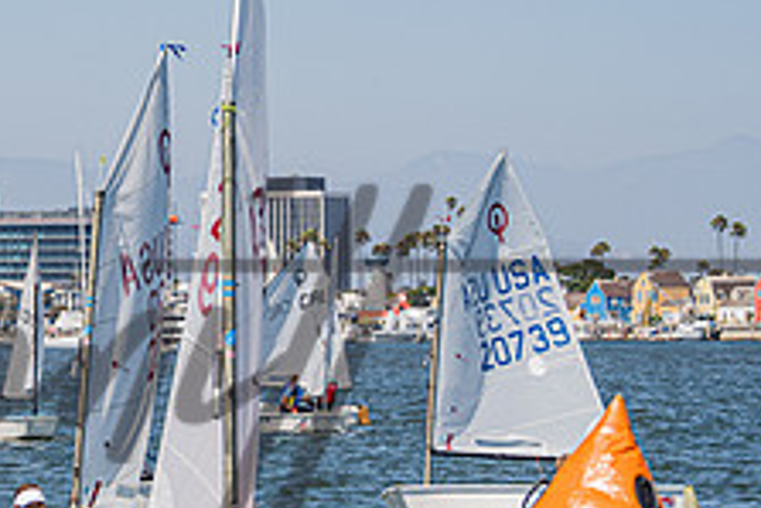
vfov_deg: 6.5
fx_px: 4463
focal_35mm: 211
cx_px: -58
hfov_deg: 9.7
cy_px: 359
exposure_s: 1/1000
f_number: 6
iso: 250
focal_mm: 70
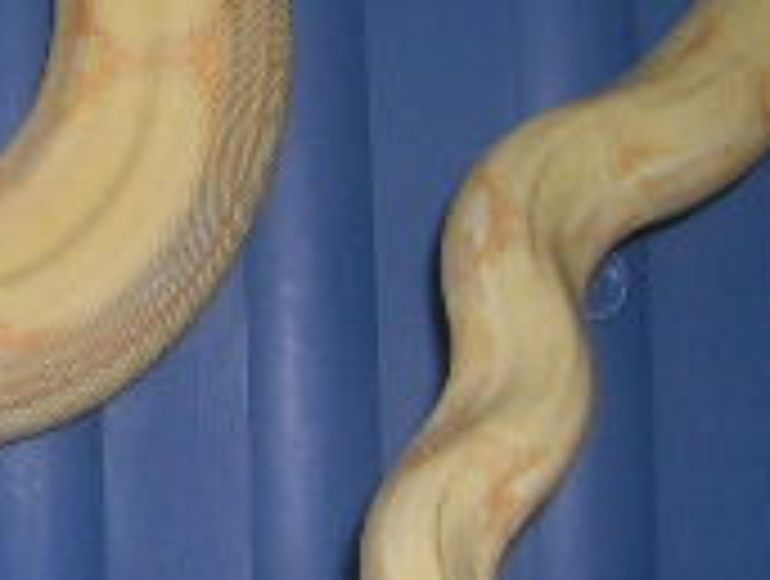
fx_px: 2831
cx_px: -248
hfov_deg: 14.8
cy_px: 360
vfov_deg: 11.7
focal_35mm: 127
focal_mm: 5.7
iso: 50
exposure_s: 1/60.1
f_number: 2.9
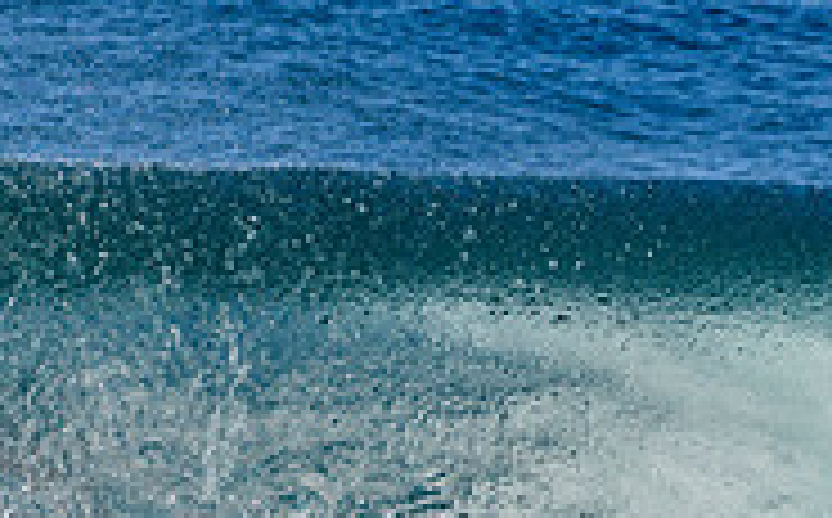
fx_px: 54337
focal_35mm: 2400
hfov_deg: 0.9
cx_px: 0
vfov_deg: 0.5
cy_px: 655
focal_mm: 500
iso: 250
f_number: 5.6
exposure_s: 1/2000
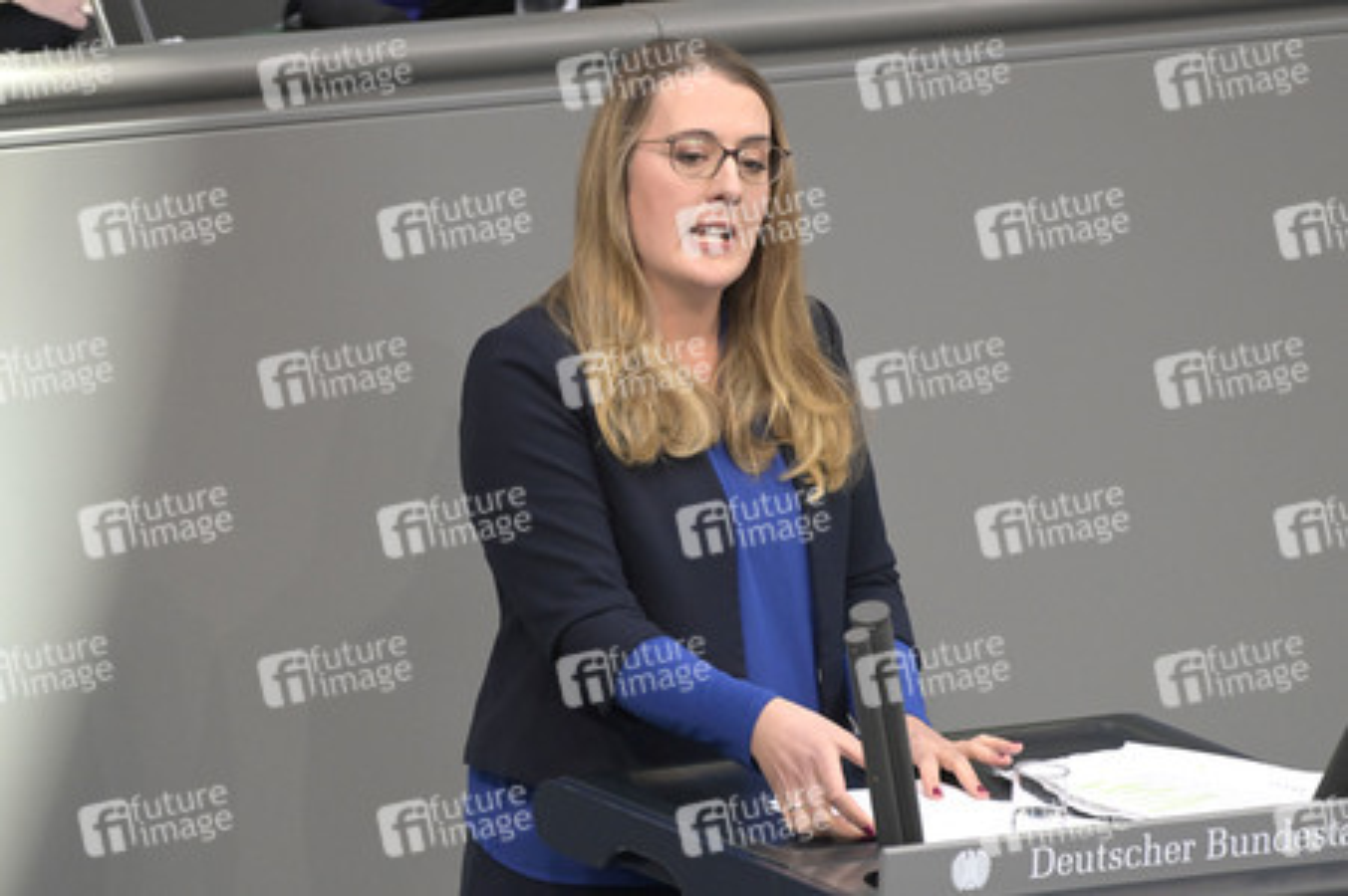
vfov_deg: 3.3
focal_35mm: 410
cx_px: 674
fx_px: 15341
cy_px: 448
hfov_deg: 5.0
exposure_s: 1/500
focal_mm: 410
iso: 8000
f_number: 5.6
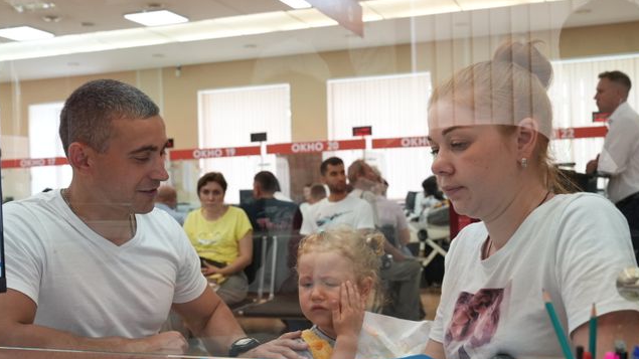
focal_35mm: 46
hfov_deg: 44.6
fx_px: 779
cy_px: 200
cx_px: 309
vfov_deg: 25.9
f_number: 5.6
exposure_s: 1/200
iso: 2500
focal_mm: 40
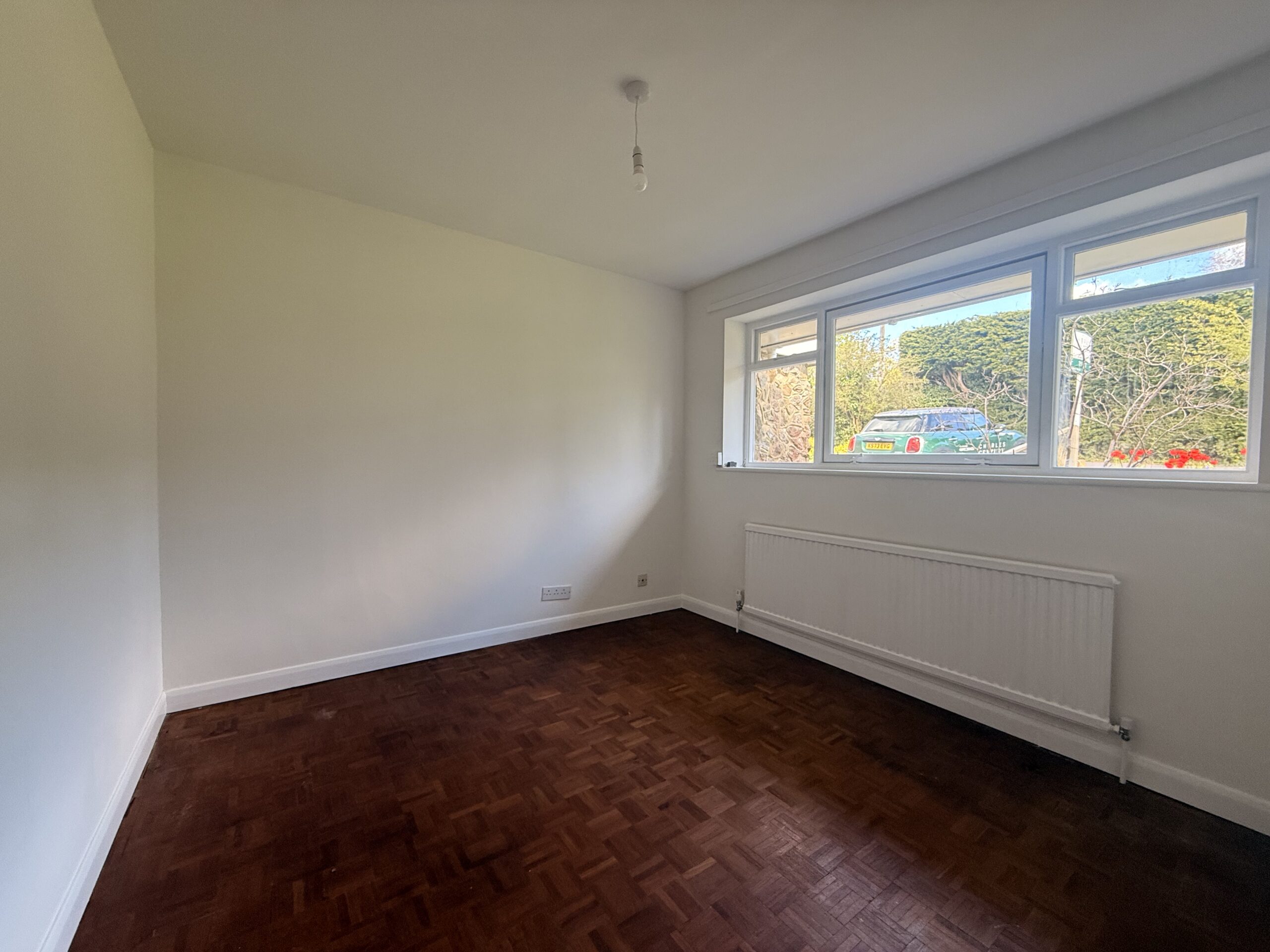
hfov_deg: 102.1
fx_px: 514
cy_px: 476
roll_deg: -1.2
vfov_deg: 85.7
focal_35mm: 14
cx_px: 635
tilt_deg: -1.5
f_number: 2.2
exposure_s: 1/99
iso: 125
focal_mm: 2.22
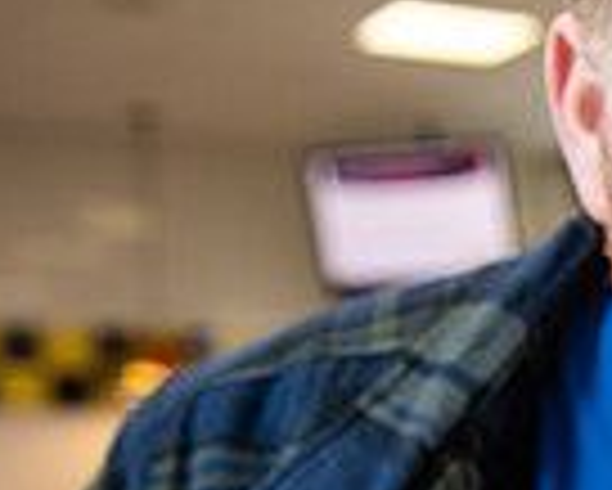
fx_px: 2103
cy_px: 695
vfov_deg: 12.7
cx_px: 1143
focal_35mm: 116
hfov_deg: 14.4
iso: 800
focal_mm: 29
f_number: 3.5
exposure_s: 1/160
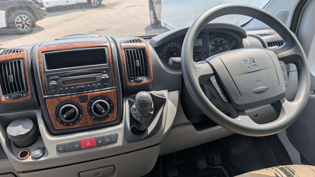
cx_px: 158
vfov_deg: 42.9
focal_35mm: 27
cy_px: 91
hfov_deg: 69.9
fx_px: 226
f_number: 1.68
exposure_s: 1/2299
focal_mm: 6.9
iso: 20
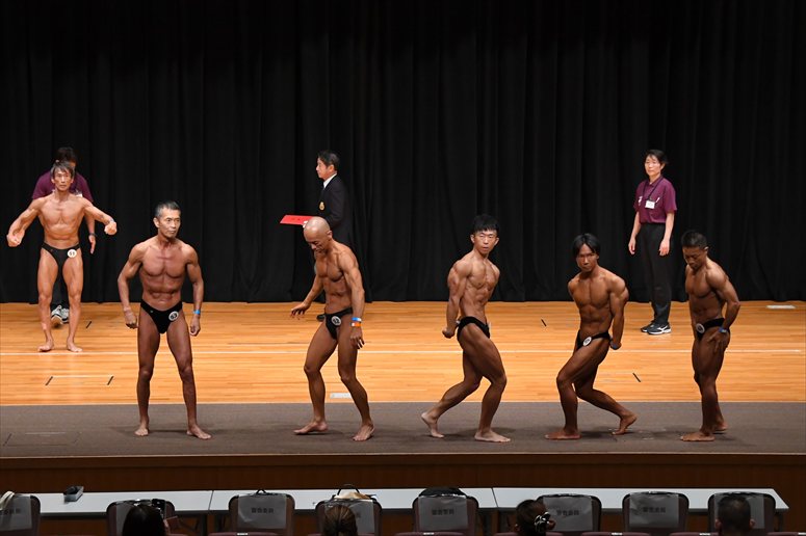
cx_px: 403
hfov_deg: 17.5
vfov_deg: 11.7
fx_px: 2618
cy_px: 268
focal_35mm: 117
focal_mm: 78
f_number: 5.6
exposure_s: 1/400
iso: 4000
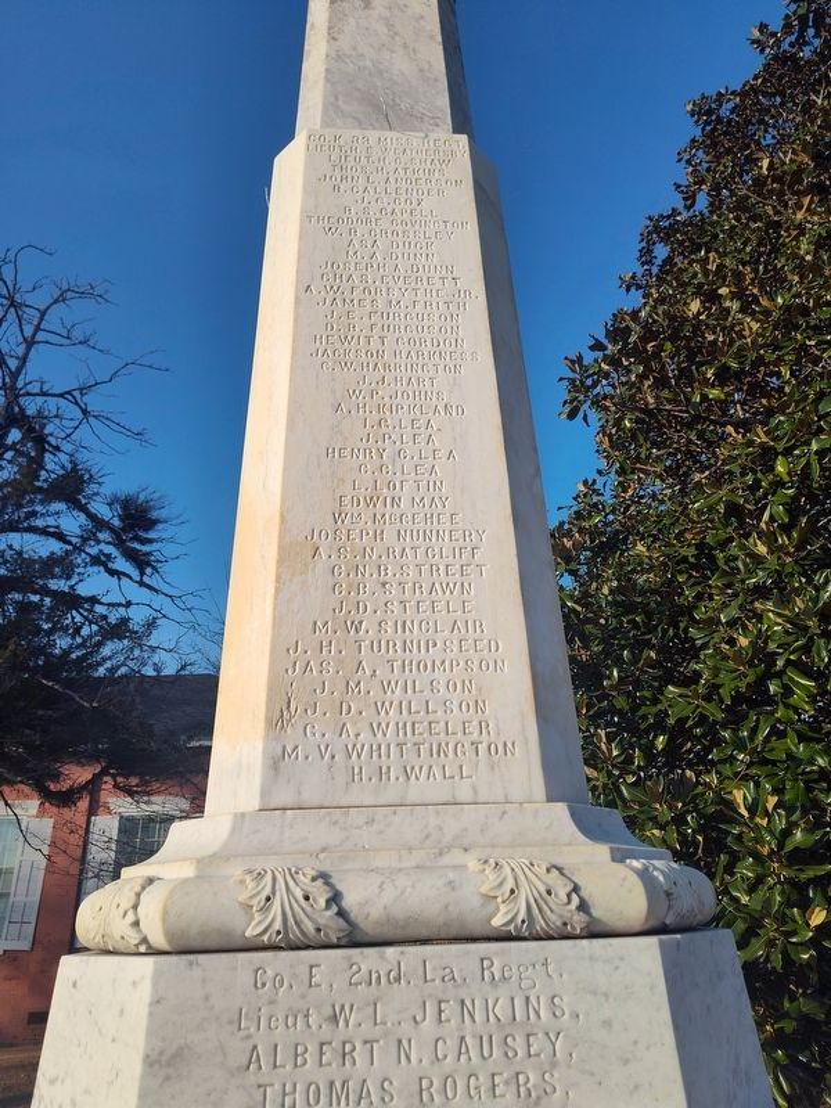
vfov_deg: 73.9
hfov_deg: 58.9
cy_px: 554
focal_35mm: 23
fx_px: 736
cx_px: 416
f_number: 1.8
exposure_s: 1/1882
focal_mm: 5.56
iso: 100
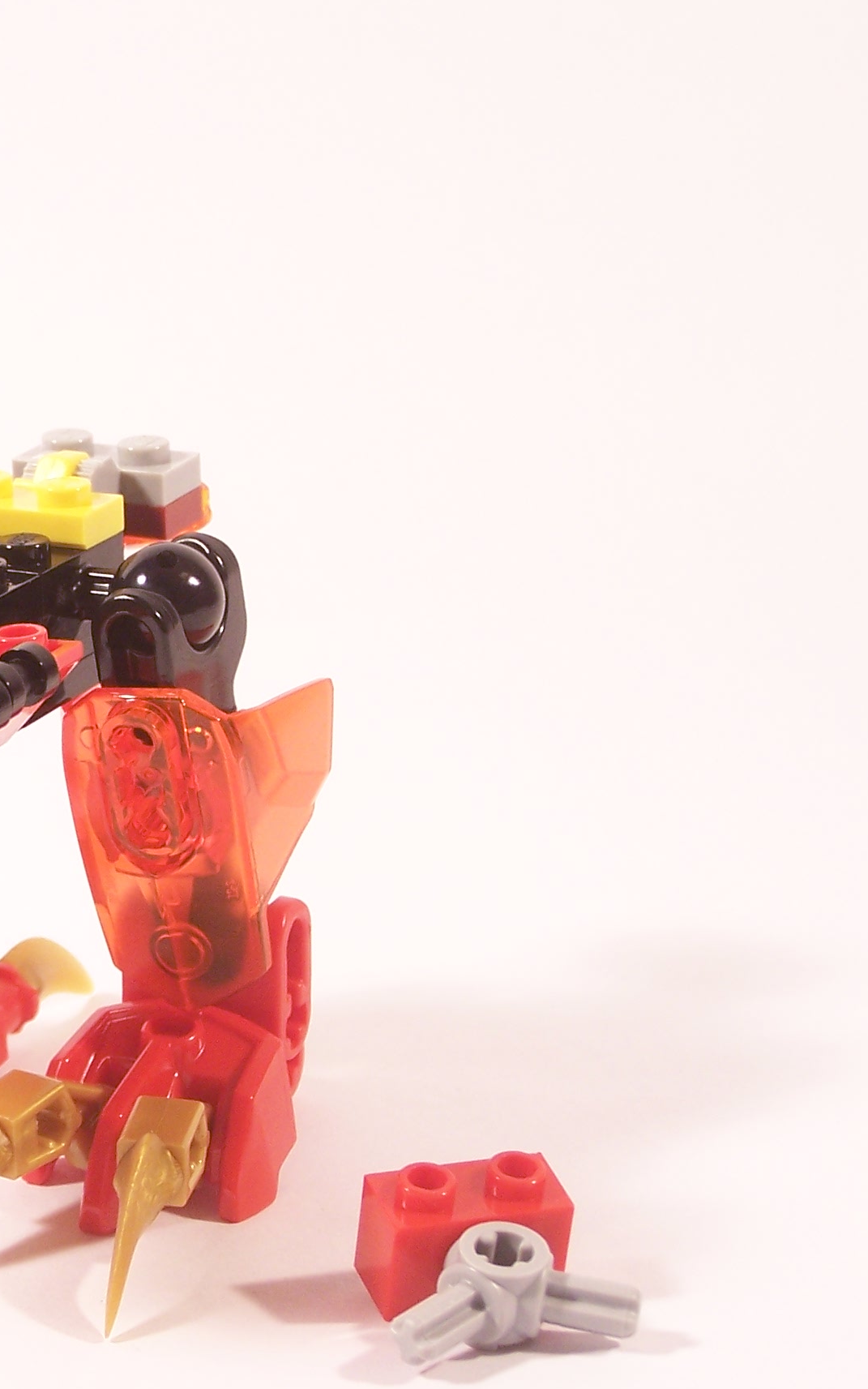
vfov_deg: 18.9
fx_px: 4162
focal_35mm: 110
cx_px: -41
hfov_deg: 11.8
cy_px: 658
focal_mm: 11.5
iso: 100
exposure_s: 1/15
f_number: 3.2
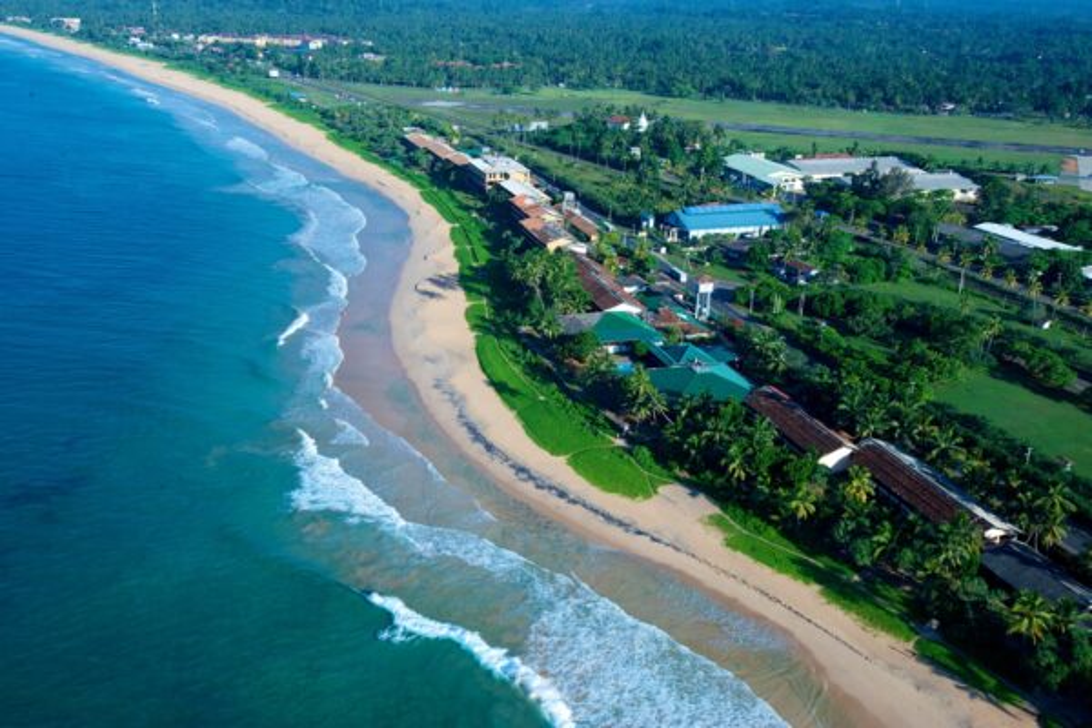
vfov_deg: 37.9
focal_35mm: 35
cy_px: 364
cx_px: 546
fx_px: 1062
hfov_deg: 54.4
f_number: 16
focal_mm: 35
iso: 200
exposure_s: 1/60
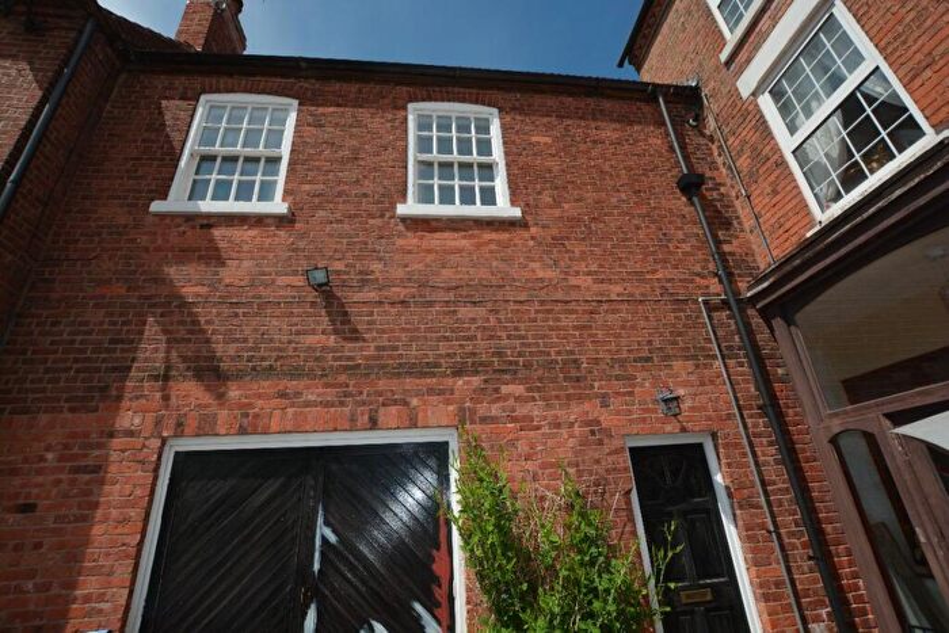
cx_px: 474
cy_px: 316
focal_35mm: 15
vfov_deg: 77.4
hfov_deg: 100.4
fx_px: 395
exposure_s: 1/200
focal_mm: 10
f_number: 8
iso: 100
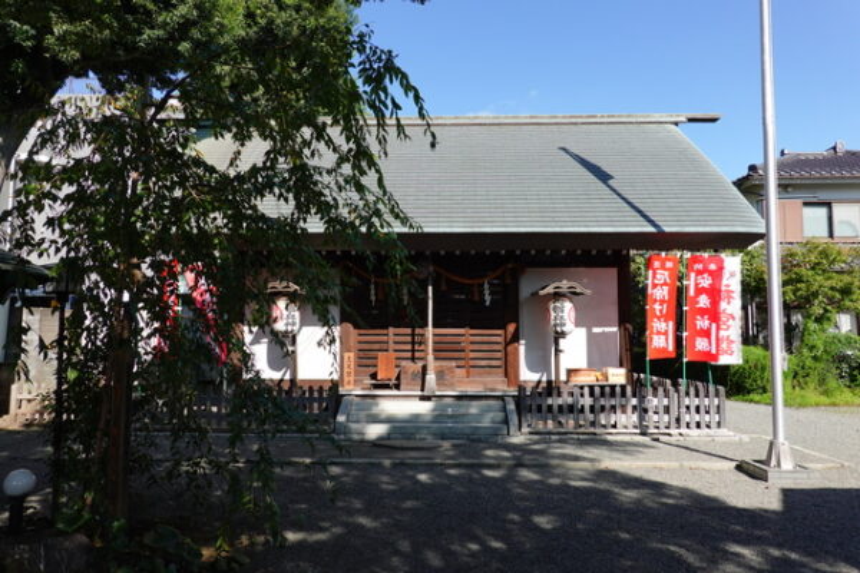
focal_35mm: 24
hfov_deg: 73.7
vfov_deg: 53.1
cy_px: 286
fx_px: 573
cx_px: 430
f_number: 4
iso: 125
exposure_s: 1/500
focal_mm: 9
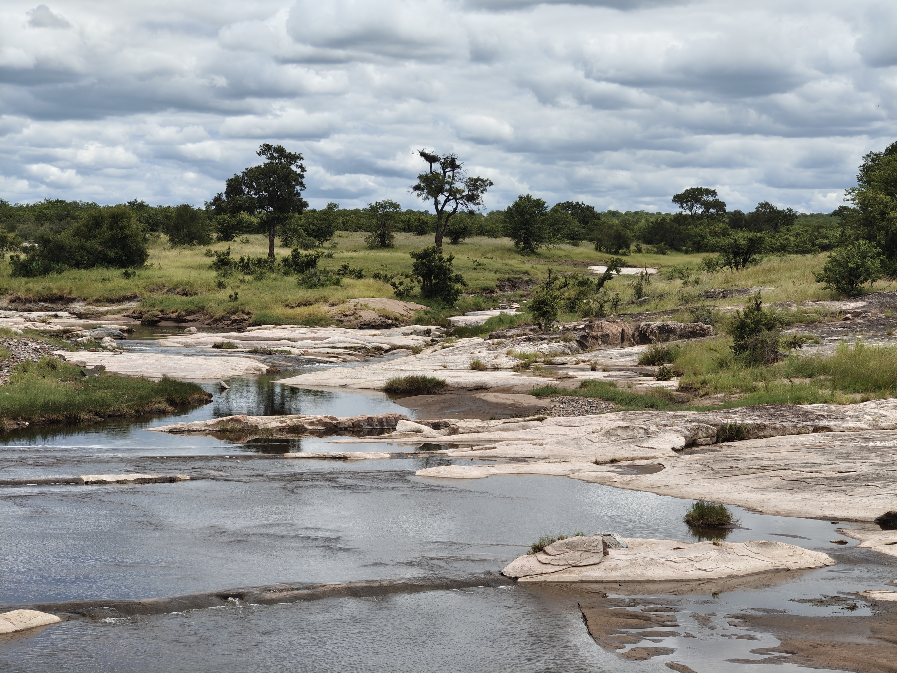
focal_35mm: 70
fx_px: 1814
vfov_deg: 21.0
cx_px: 448
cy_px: 336
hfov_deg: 27.8
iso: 71
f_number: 2.55
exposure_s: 1/1276
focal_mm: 13.3
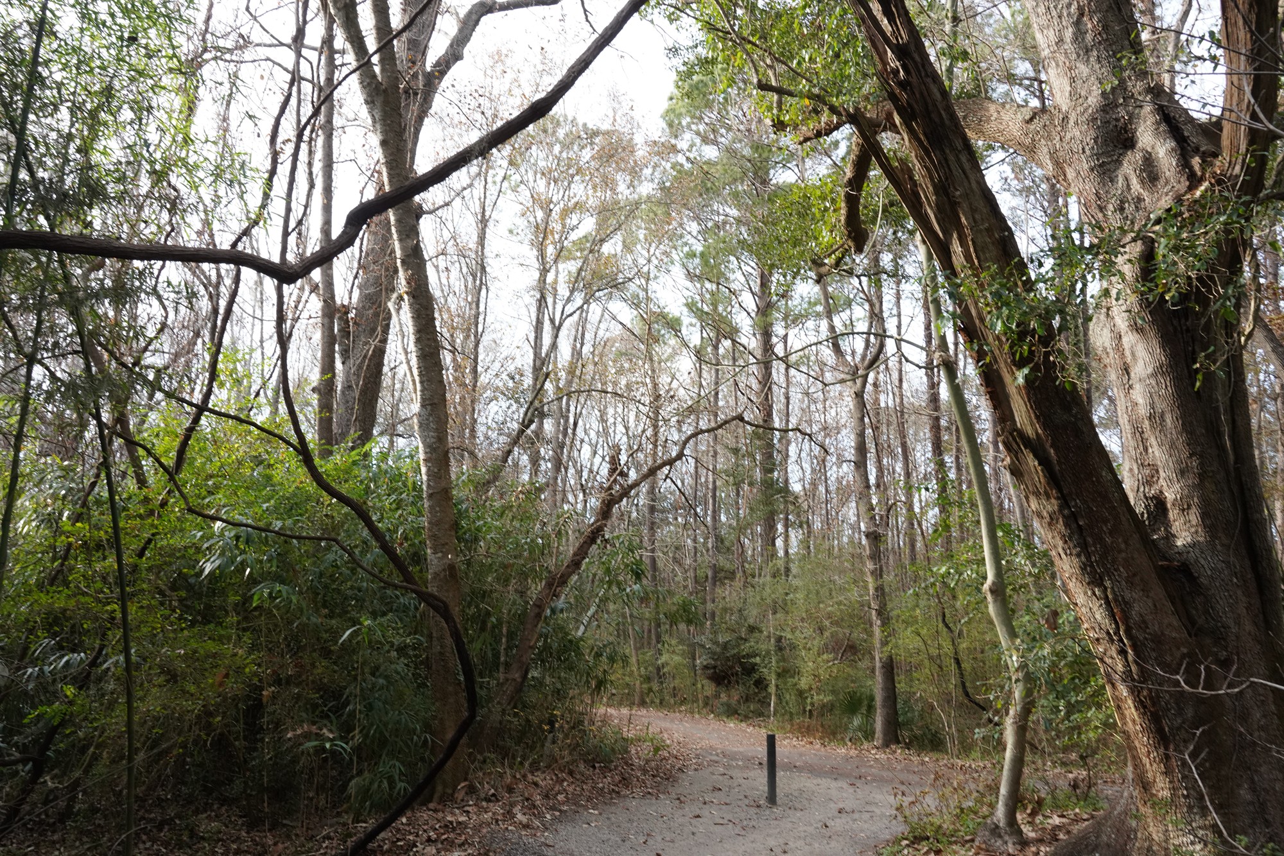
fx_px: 999
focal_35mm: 28
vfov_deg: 46.4
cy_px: 428
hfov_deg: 65.5
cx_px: 642
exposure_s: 1/100
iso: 1600
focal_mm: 28
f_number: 16
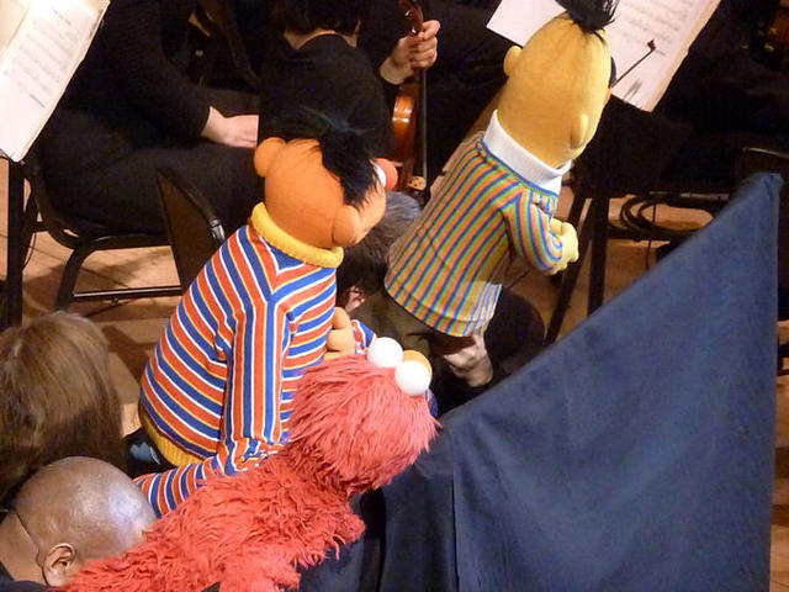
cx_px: 394
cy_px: 296
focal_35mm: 249
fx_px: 5675
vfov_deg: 6.0
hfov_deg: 8.0
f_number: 5.6
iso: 3200
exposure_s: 1/60
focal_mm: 44.5
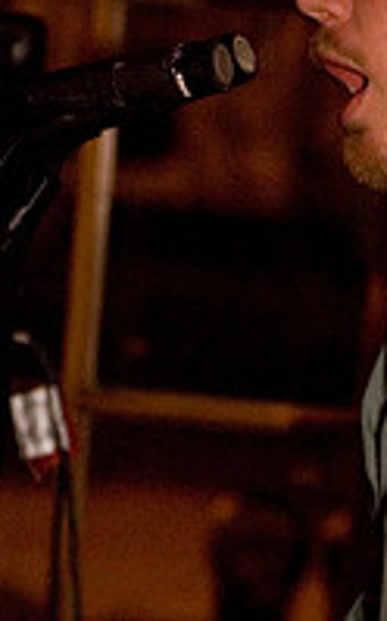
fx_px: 4093
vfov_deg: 8.7
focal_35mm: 242
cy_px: 412
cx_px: 370
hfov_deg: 5.4
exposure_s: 1/40
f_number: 2.8
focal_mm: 70
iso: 1600
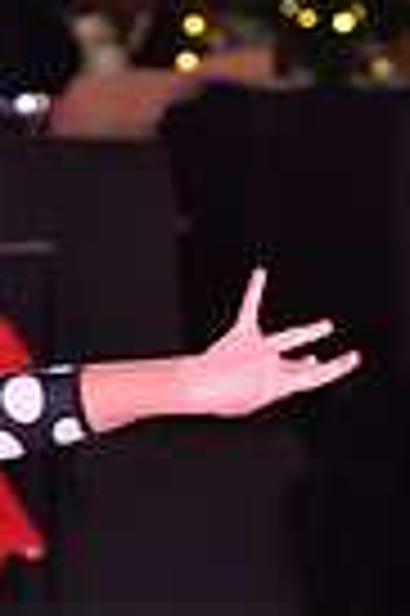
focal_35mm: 635
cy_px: 755
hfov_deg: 2.2
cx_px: -331
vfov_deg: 3.2
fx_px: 10875
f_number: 6.3
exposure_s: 1/250
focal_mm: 150
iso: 2000
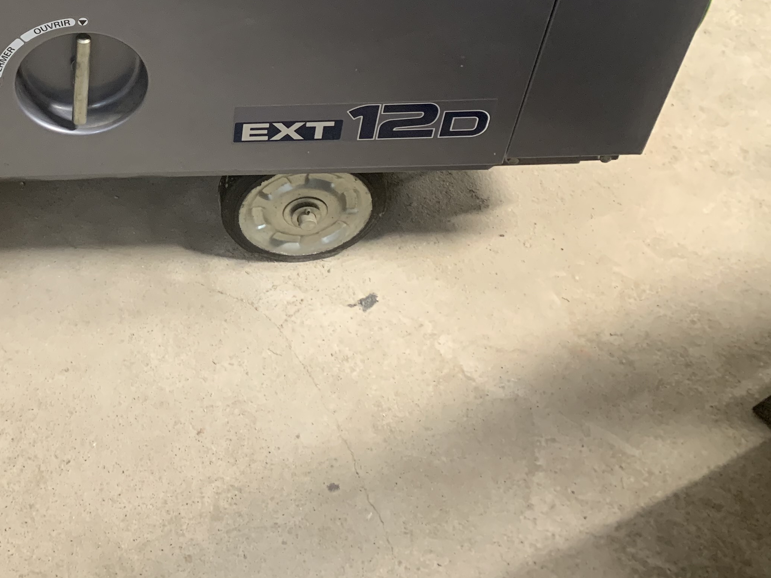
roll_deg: -0.4
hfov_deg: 35.3
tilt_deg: -41.0
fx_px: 1136
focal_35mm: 51
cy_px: 16
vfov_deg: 27.1
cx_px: 76
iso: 400
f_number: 1.8
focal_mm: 4.25
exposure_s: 1/33
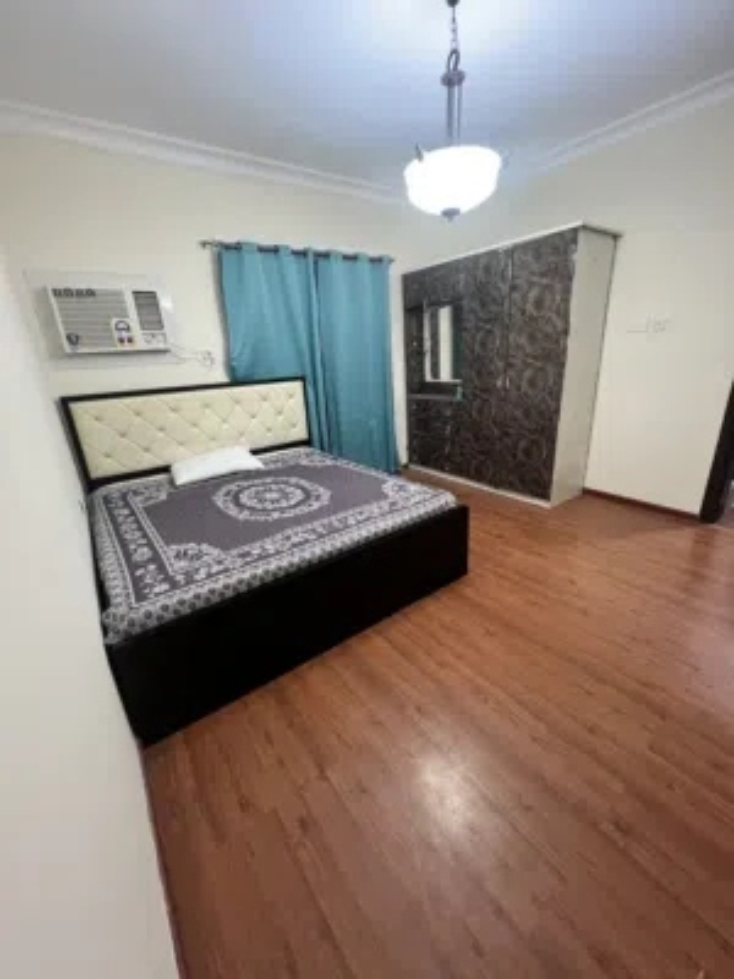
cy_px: 490
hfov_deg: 89.9
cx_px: 367
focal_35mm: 13
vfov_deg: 106.2
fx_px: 368
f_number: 1.8
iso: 500
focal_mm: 1.57
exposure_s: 1/50
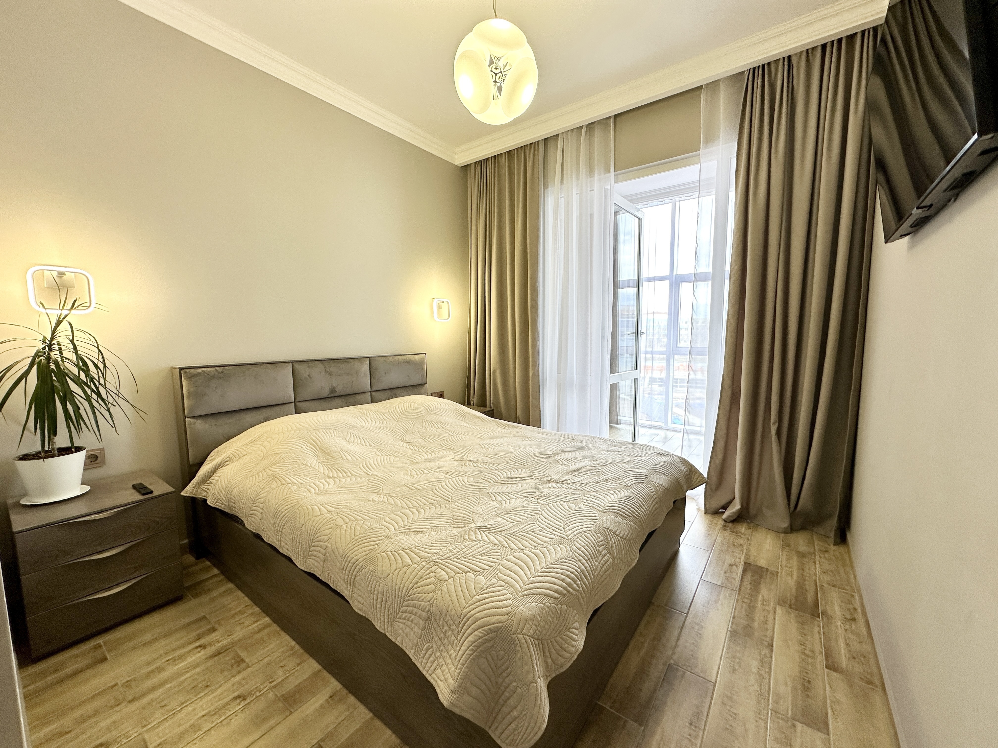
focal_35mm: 14
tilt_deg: -6.3
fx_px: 404
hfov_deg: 102.1
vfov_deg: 85.7
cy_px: 374
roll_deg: +0.7
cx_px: 499
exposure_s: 1/100
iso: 64
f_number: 2.2
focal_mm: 2.22
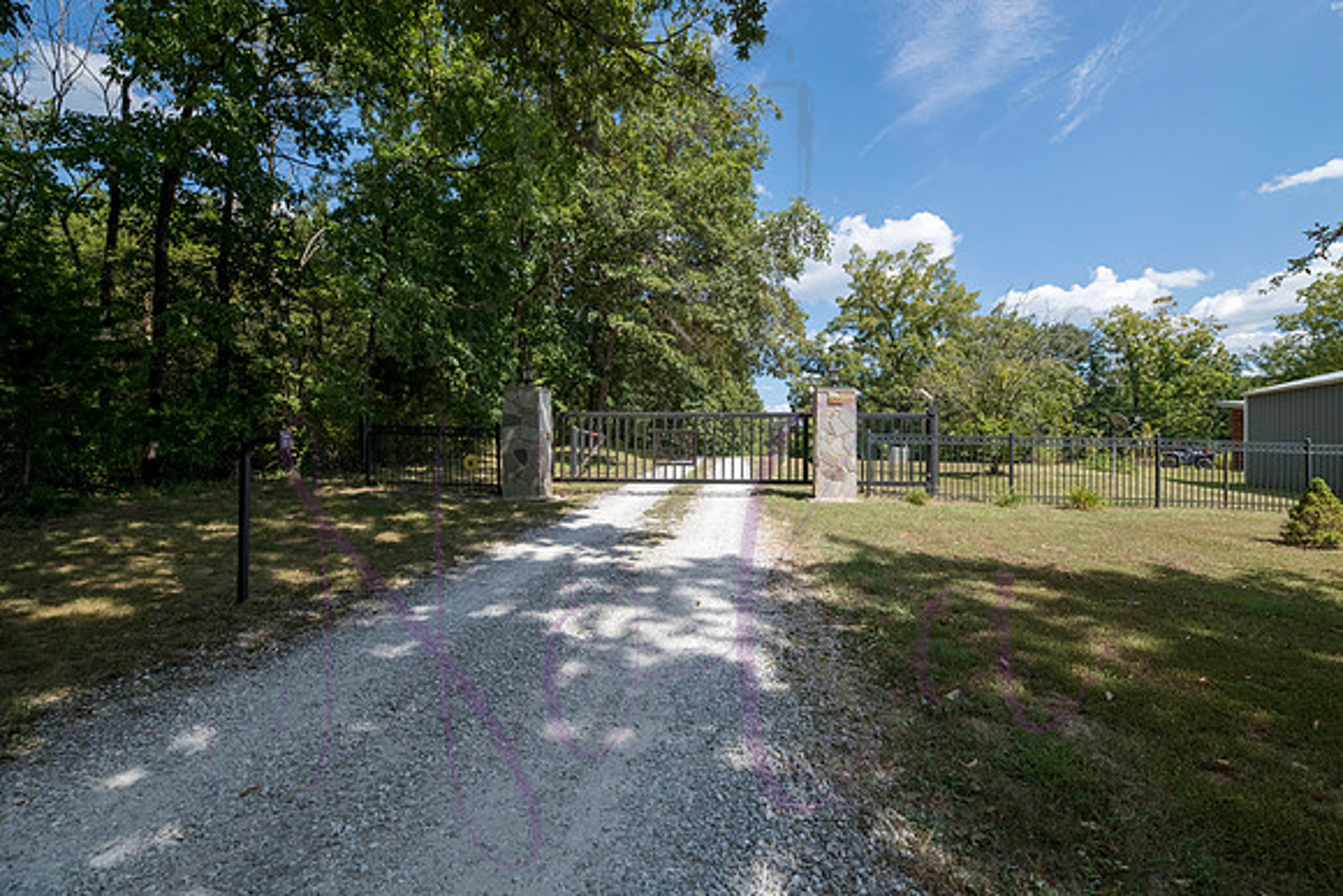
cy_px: 452
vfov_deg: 78.5
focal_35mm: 15
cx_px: 694
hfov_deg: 101.5
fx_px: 549
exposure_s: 1/400
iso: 320
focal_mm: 14
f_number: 9
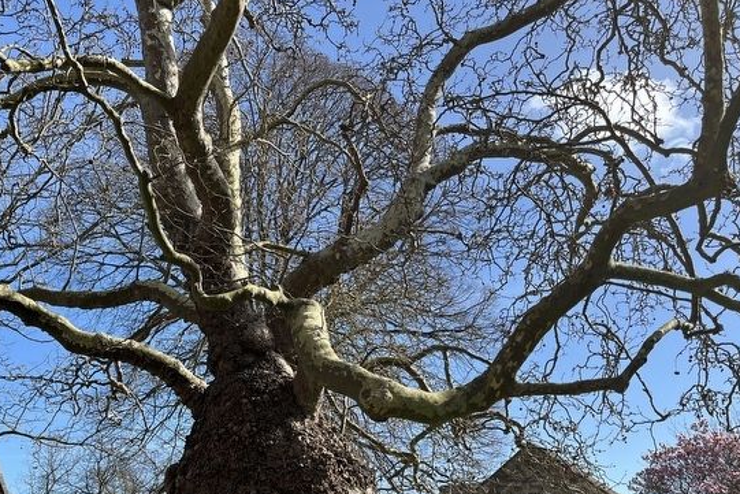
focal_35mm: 40
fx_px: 822
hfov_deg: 47.7
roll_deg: -1.2
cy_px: 400
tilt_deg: +12.0
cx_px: 249
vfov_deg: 32.5
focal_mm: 5.1
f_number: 1.6
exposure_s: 1/1802
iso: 50
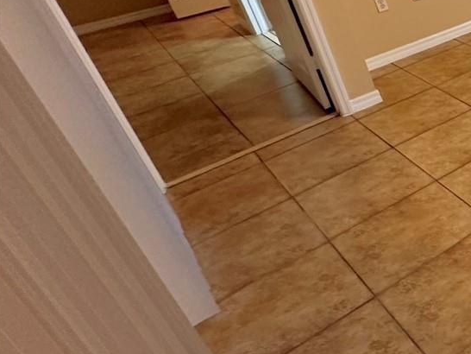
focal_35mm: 41
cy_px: 51
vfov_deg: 33.7
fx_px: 558
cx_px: 685
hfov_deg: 29.9
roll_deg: +5.2
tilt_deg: -25.3
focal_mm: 2.22
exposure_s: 1/60
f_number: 2.2
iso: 400
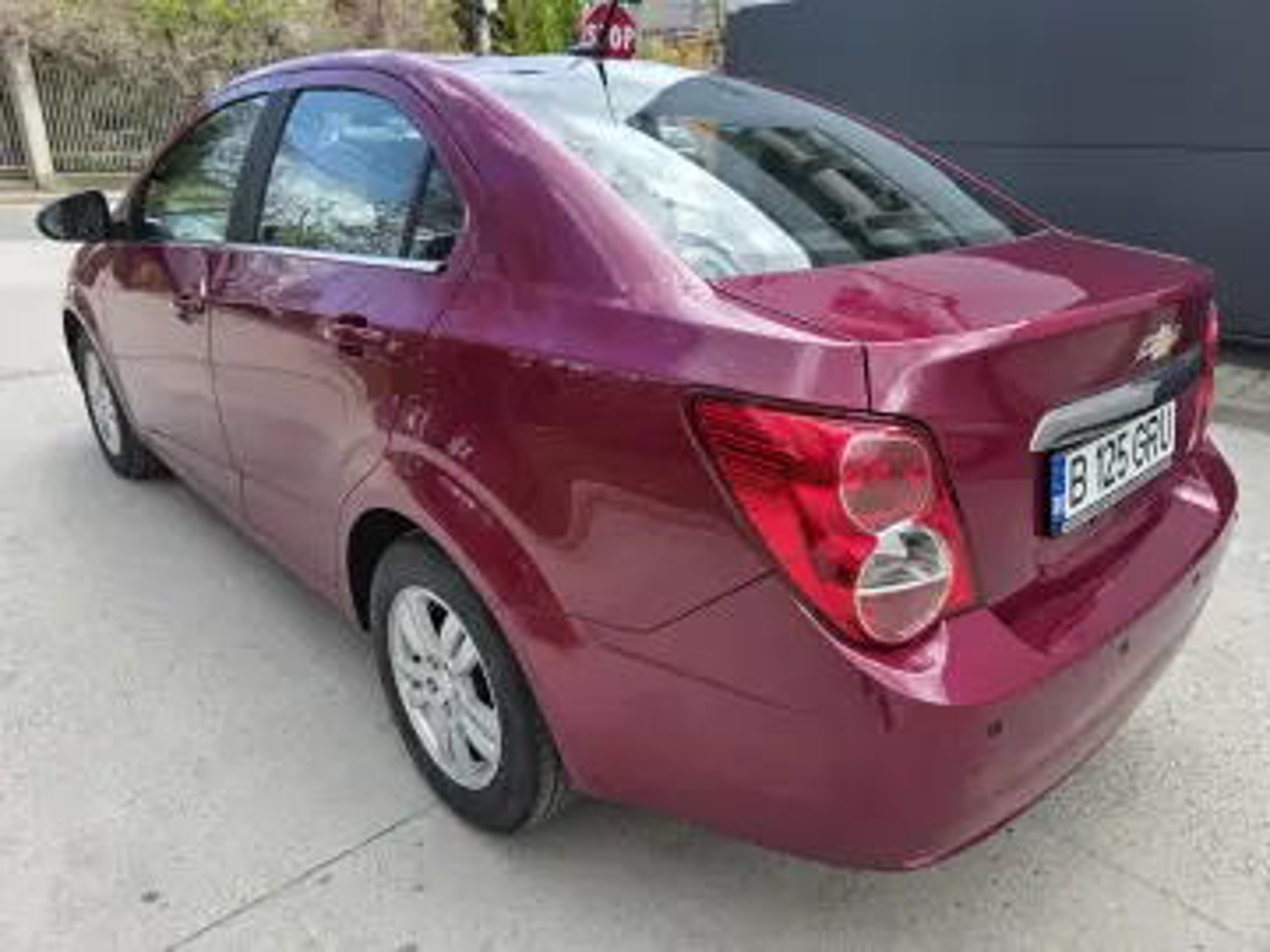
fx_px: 844
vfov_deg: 58.9
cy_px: 476
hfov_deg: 73.9
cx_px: 635
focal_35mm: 23
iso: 32
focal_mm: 6.3
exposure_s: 1/359
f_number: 1.7
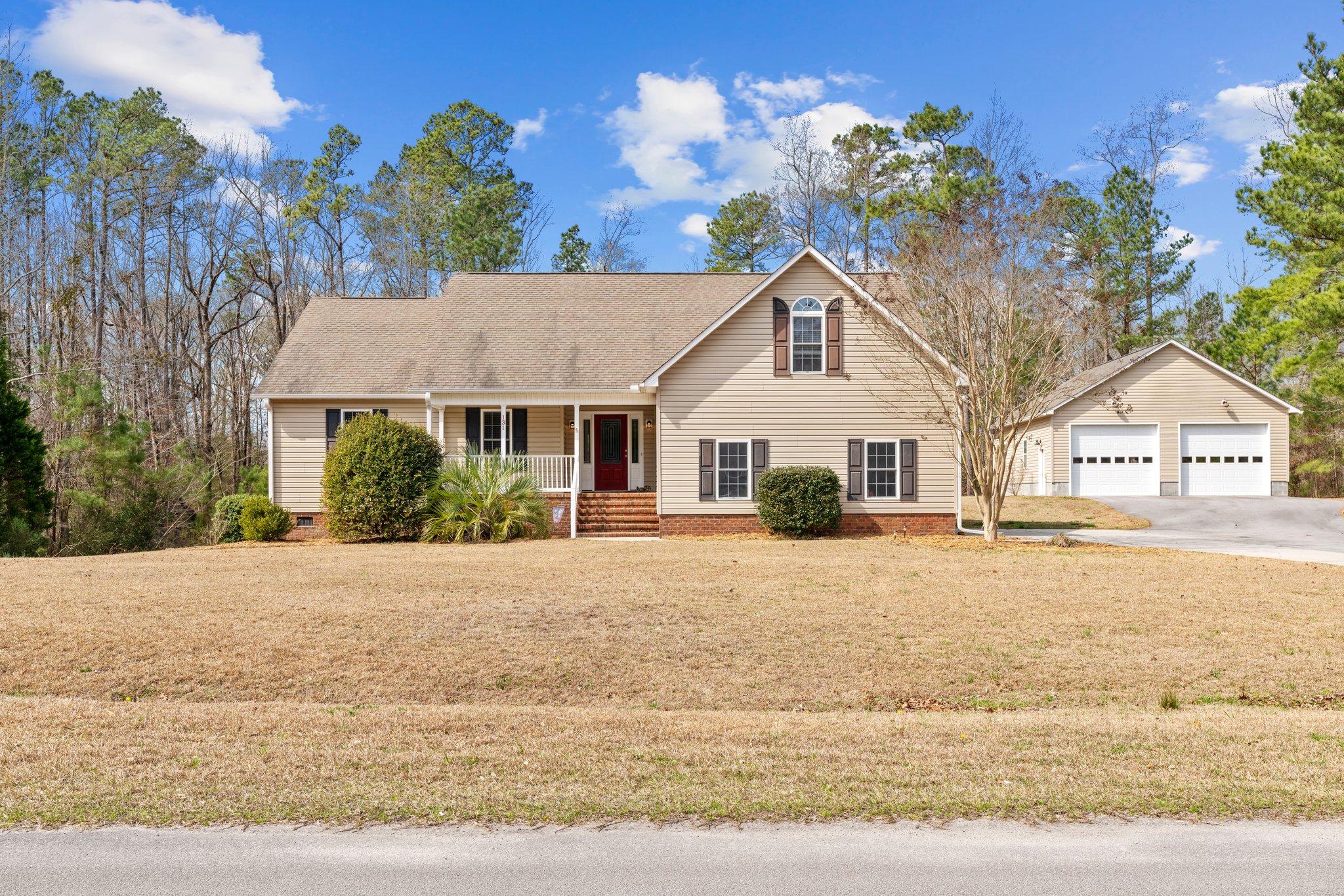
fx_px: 1194
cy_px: 448
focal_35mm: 32
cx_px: 672
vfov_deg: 41.1
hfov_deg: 58.7
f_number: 8
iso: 125
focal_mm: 32
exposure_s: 1/200
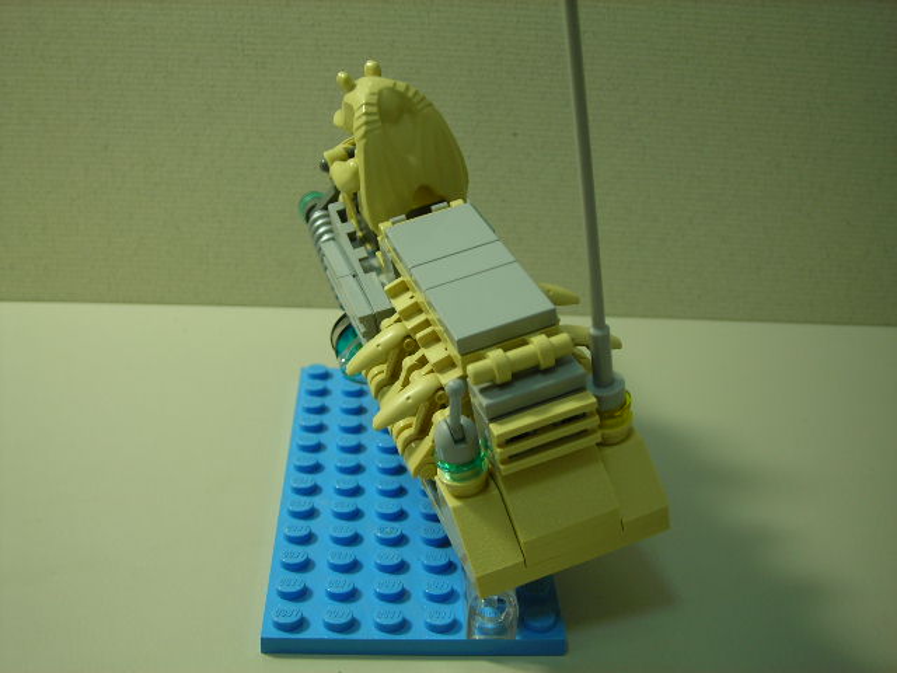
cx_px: 448
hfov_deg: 40.4
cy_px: 336
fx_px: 1218
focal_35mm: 47
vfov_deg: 30.9
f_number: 3.4
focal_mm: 7.8
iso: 50
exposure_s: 1/7.4
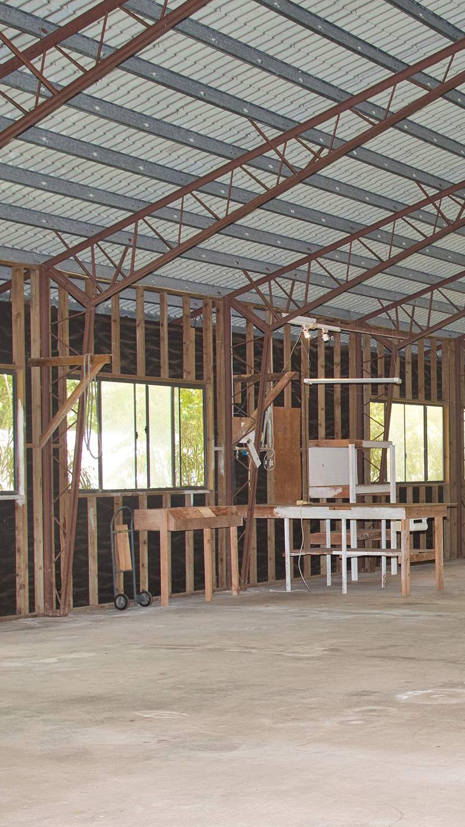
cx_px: 492
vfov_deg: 32.3
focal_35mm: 65
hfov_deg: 18.0
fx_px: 1425
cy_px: 493
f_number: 5
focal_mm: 30
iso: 800
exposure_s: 1/80
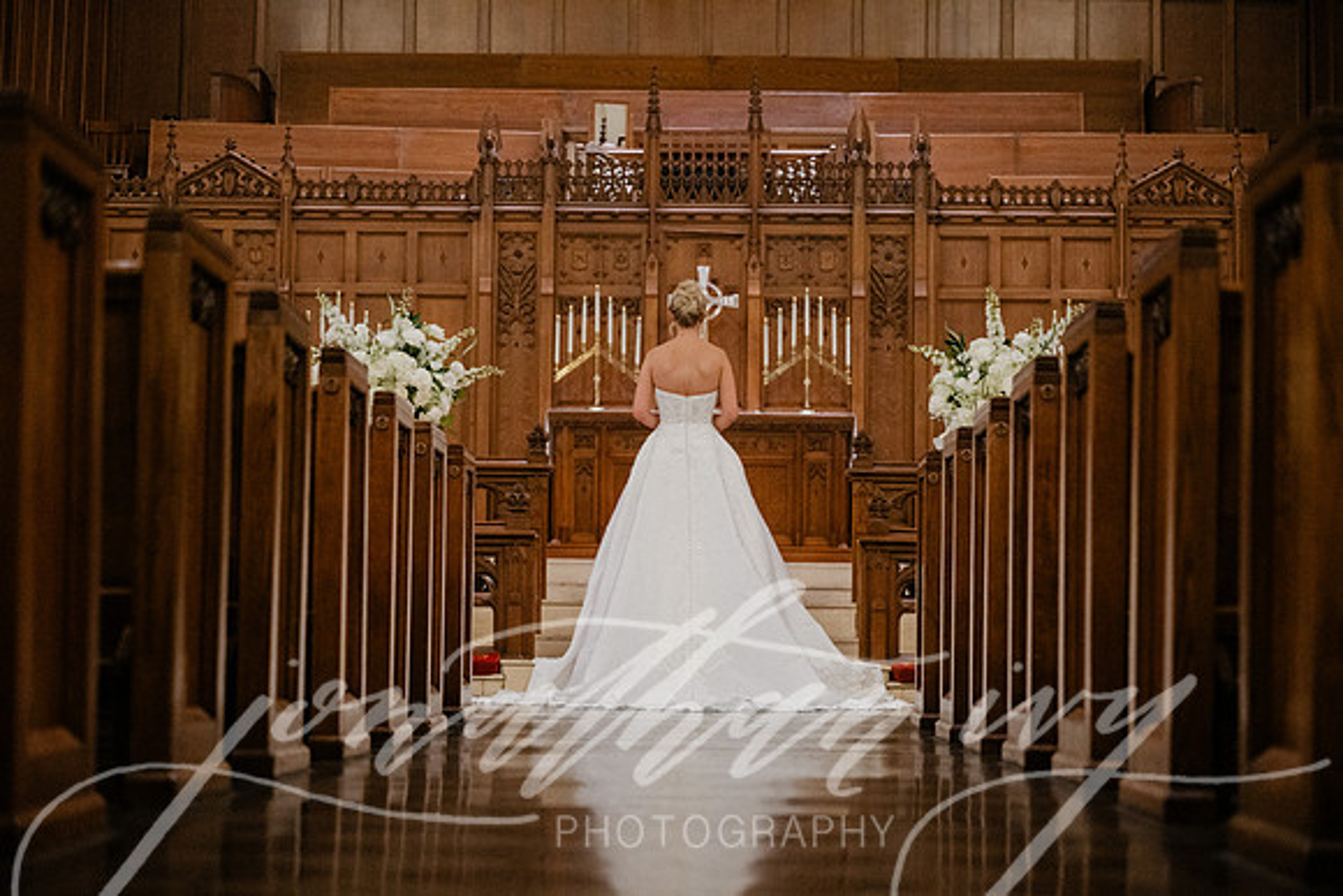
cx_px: 672
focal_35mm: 65
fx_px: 2425
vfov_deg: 20.9
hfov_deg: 31.0
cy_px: 448
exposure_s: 1/125
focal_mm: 65
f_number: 2.8
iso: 6400
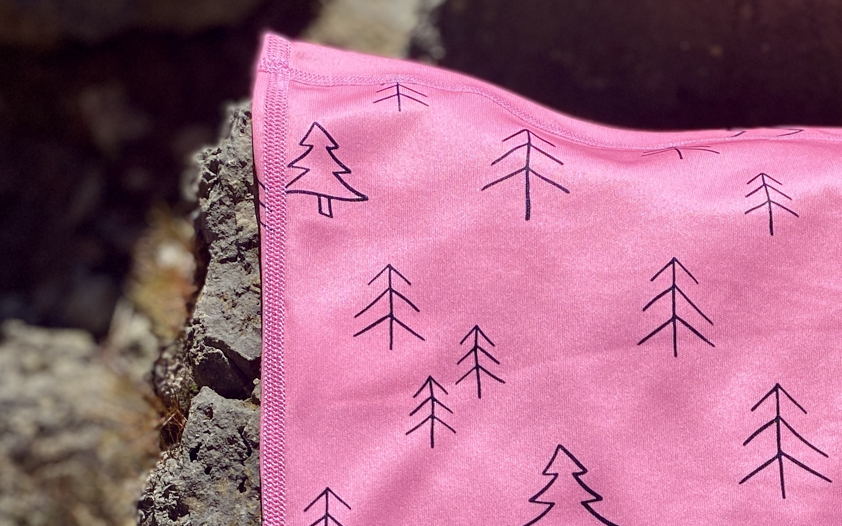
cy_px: 754
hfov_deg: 29.4
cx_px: 700
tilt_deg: -62.6
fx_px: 1560
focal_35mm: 68
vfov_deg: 17.5
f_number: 1.8
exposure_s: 1/5025
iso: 32
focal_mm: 4.25
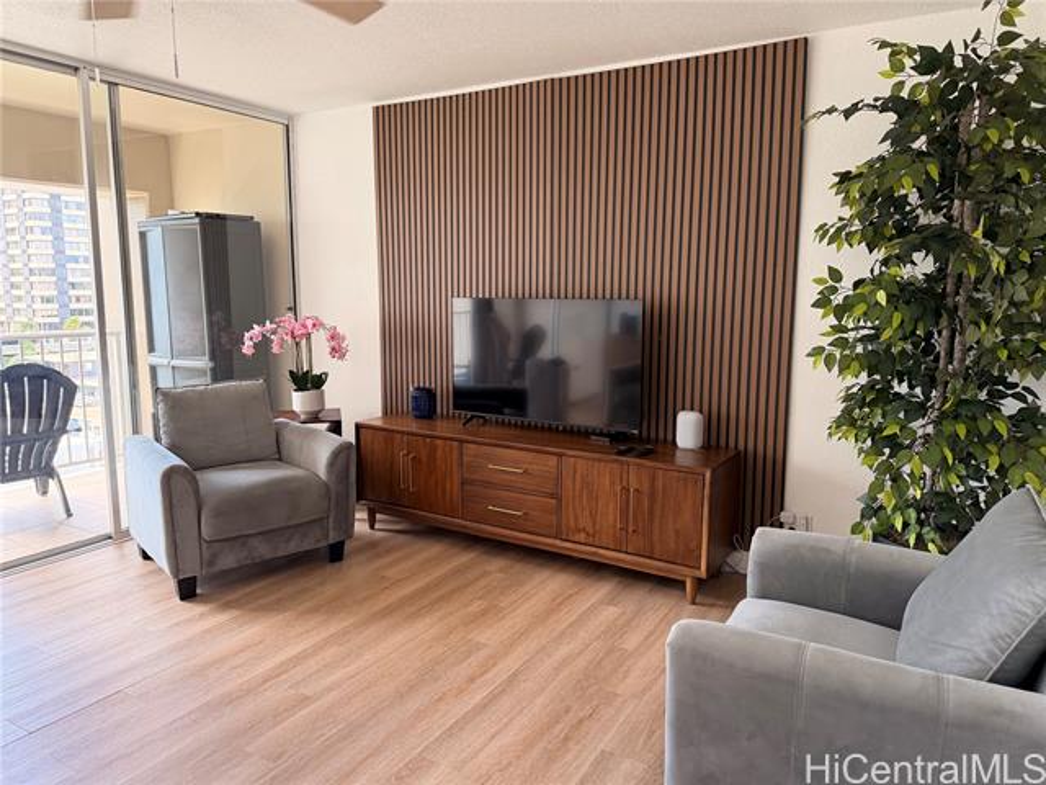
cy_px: 392
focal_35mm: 24
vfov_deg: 56.8
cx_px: 523
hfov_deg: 71.6
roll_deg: +0.3
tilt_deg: -8.7
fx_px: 725
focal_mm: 6.76
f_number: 1.78
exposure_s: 1/197
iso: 200
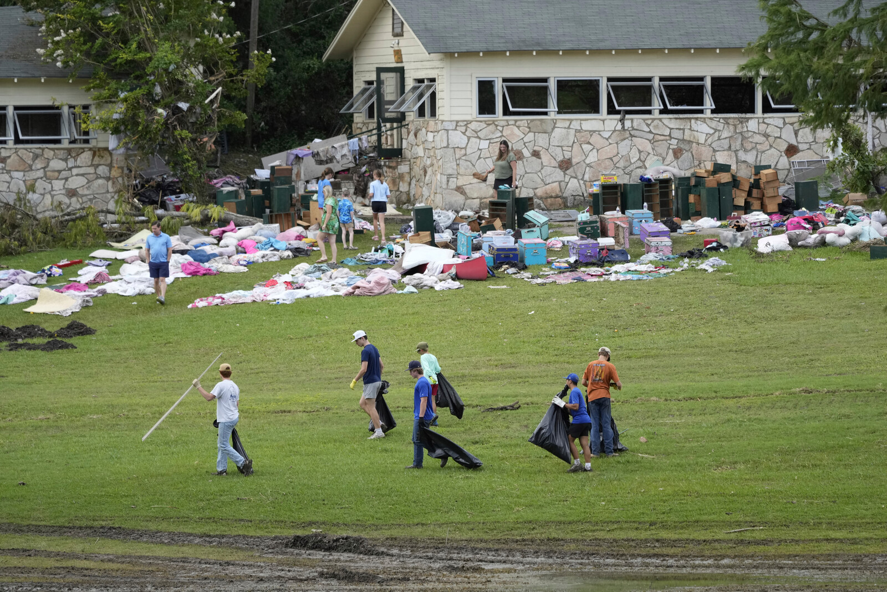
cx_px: 444
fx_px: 6382
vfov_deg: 5.3
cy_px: 296
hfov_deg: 8.0
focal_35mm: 259
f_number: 5.6
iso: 1250
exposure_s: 1/2000
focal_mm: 259
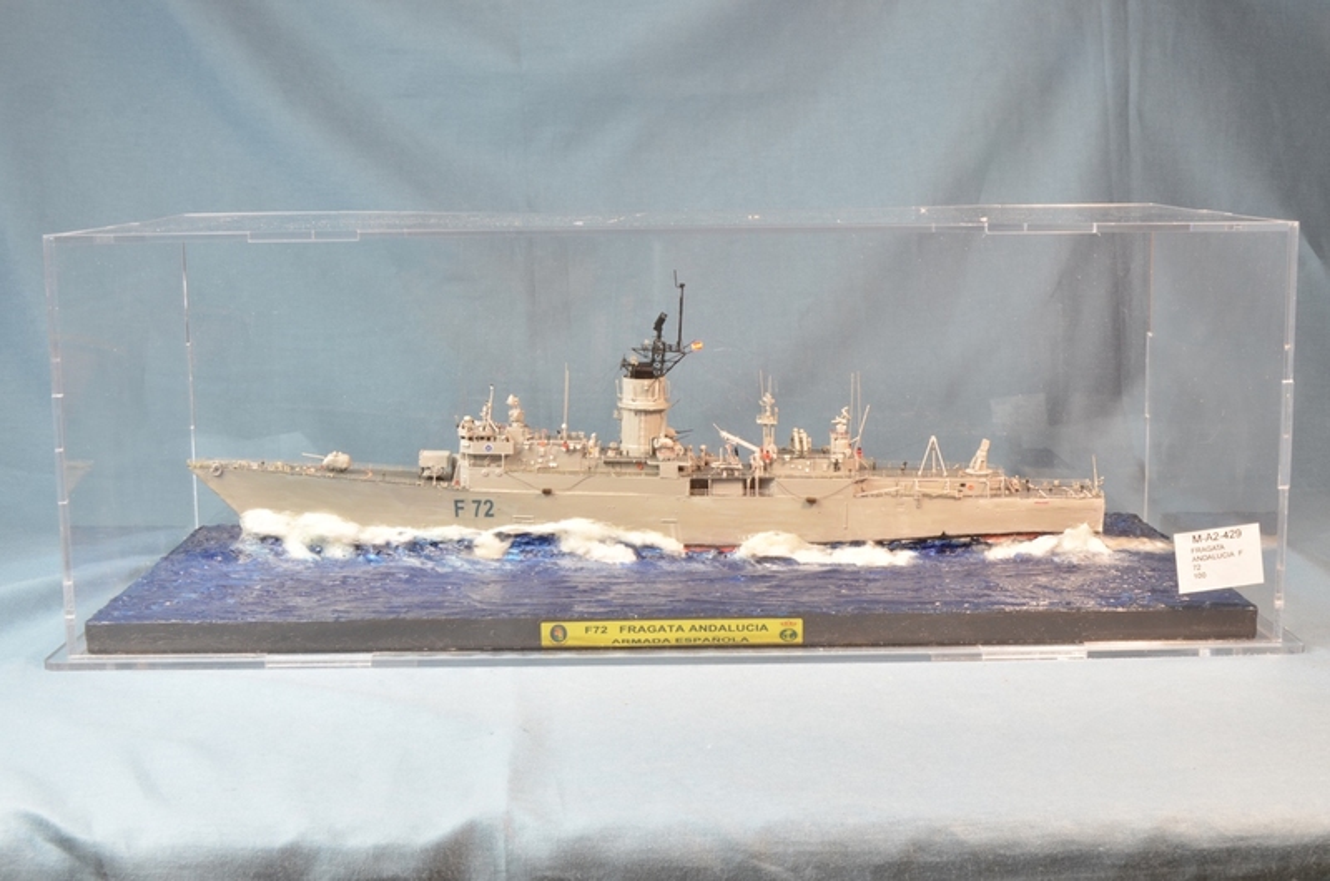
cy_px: 440
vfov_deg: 25.6
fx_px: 1936
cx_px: 665
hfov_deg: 37.9
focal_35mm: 52
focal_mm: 35
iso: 200
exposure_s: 1.3
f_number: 20
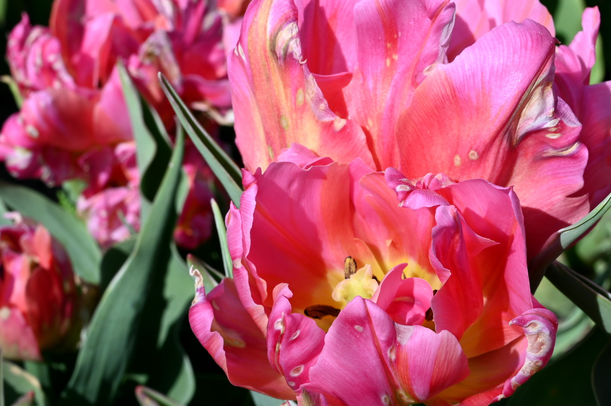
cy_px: 175
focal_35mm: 60
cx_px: 256
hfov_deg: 33.4
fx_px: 1017
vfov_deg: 22.6
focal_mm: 44
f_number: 16
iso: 100
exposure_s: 1/80
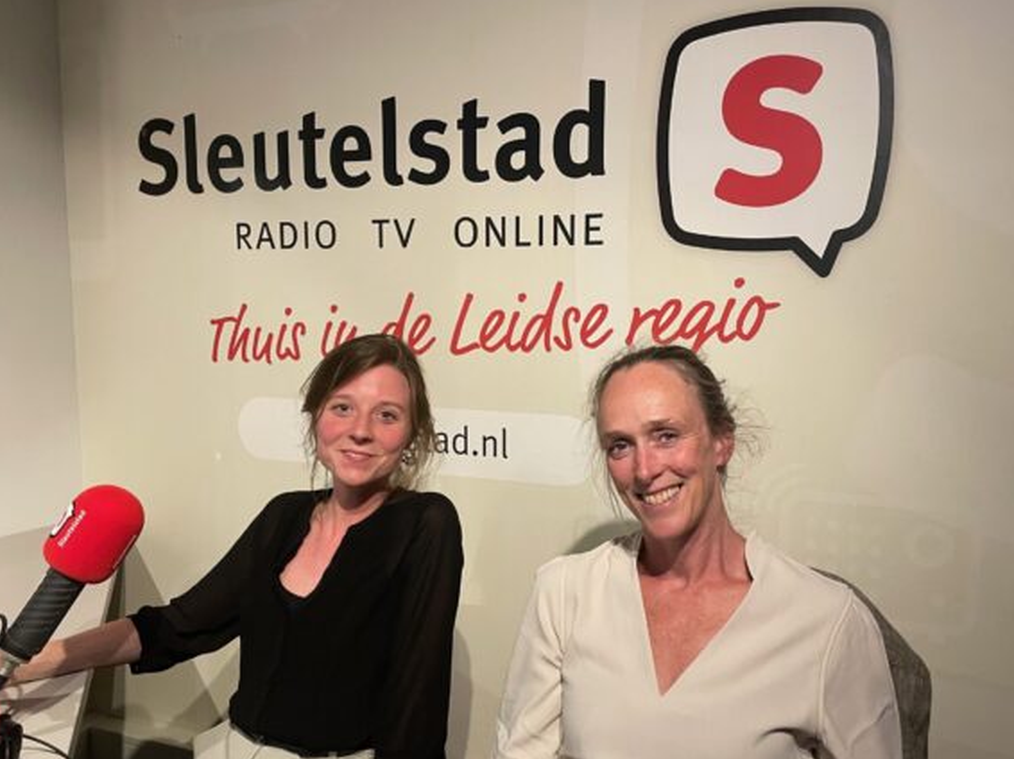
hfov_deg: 56.8
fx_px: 937
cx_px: 548
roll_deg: -0.5
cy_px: 430
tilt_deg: -7.5
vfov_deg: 44.0
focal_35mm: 32
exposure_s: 1/50
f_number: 1.6
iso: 200
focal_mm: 4.2
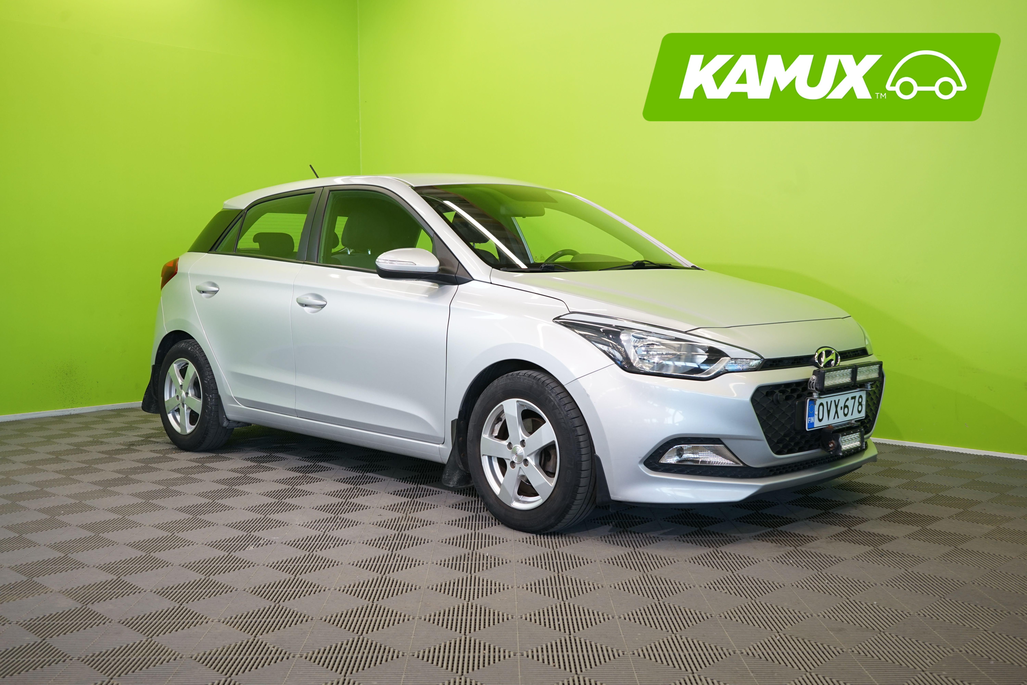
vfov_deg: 36.9
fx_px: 1027
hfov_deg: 53.1
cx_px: 514
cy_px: 342
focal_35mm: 36
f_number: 6.3
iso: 500
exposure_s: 1/40
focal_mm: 36
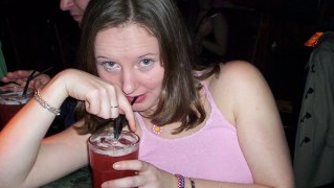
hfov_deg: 39.8
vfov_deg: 23.1
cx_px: 180
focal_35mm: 52
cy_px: 103
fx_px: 461
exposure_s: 1/60
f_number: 4.5
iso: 140
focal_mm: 4.99
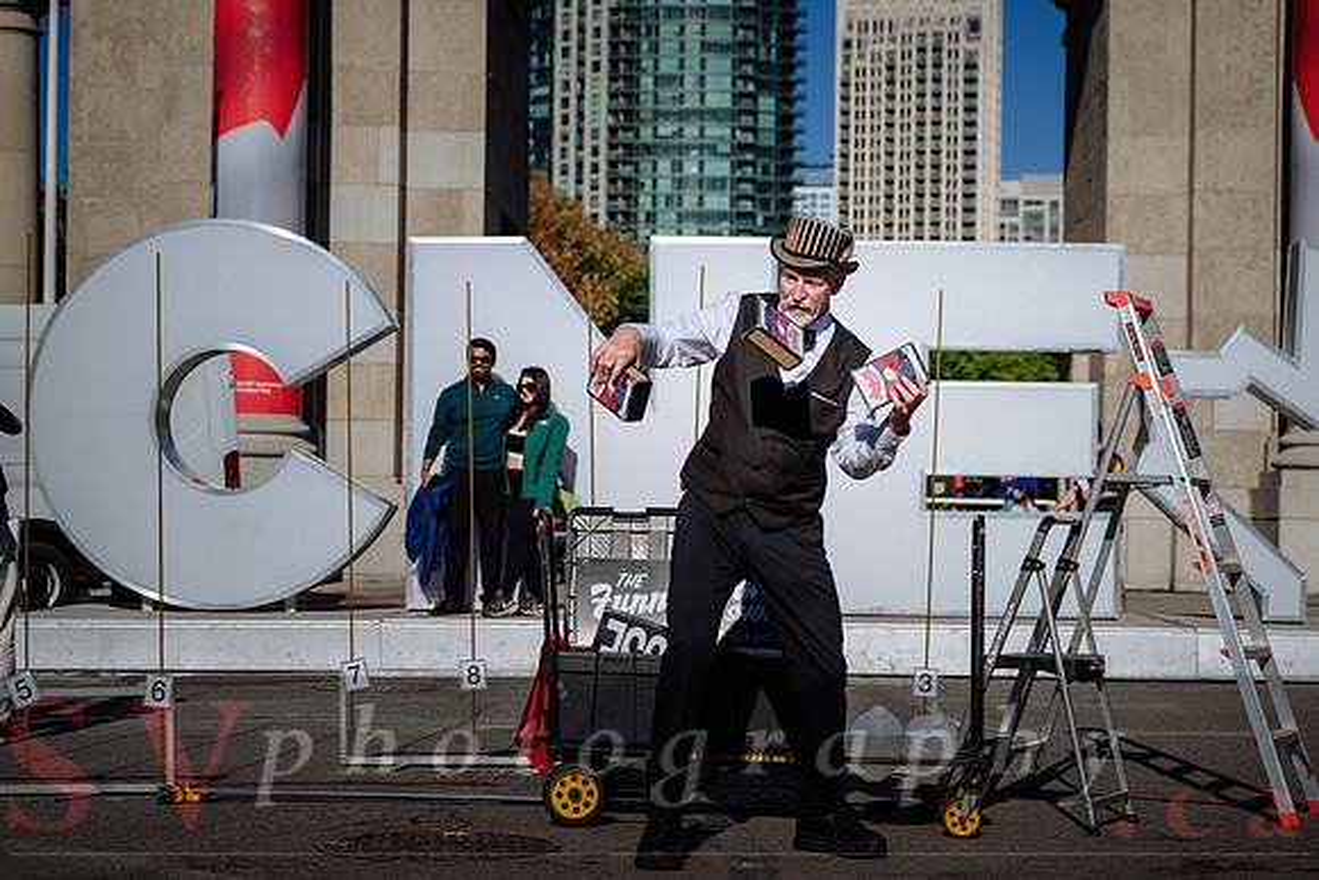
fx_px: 2508
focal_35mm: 68
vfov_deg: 19.9
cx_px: 671
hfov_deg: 29.5
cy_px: 480
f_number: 4
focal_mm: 61
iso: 64
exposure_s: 1/1000
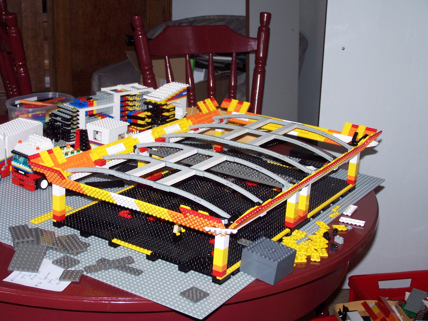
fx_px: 791
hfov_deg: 30.3
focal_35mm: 64
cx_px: 214
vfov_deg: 22.9
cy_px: 160
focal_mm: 10.7
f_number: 3.2
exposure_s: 1/90
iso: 140
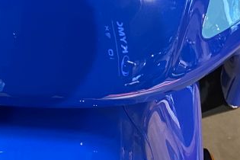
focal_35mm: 91
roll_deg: -2.6
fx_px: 607
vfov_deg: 13.7
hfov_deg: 22.2
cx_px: 57
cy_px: -112
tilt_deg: -32.7
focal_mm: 4.25
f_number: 1.8
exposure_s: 1/50
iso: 500
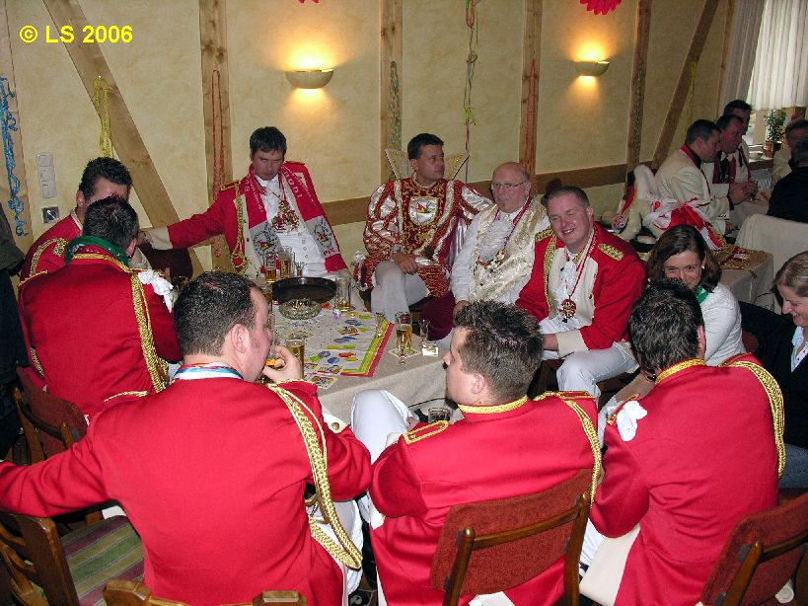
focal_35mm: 35
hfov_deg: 52.6
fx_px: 817
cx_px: 404
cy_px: 303
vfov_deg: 40.7
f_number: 2.8
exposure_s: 1/60.1
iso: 100
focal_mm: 8.9
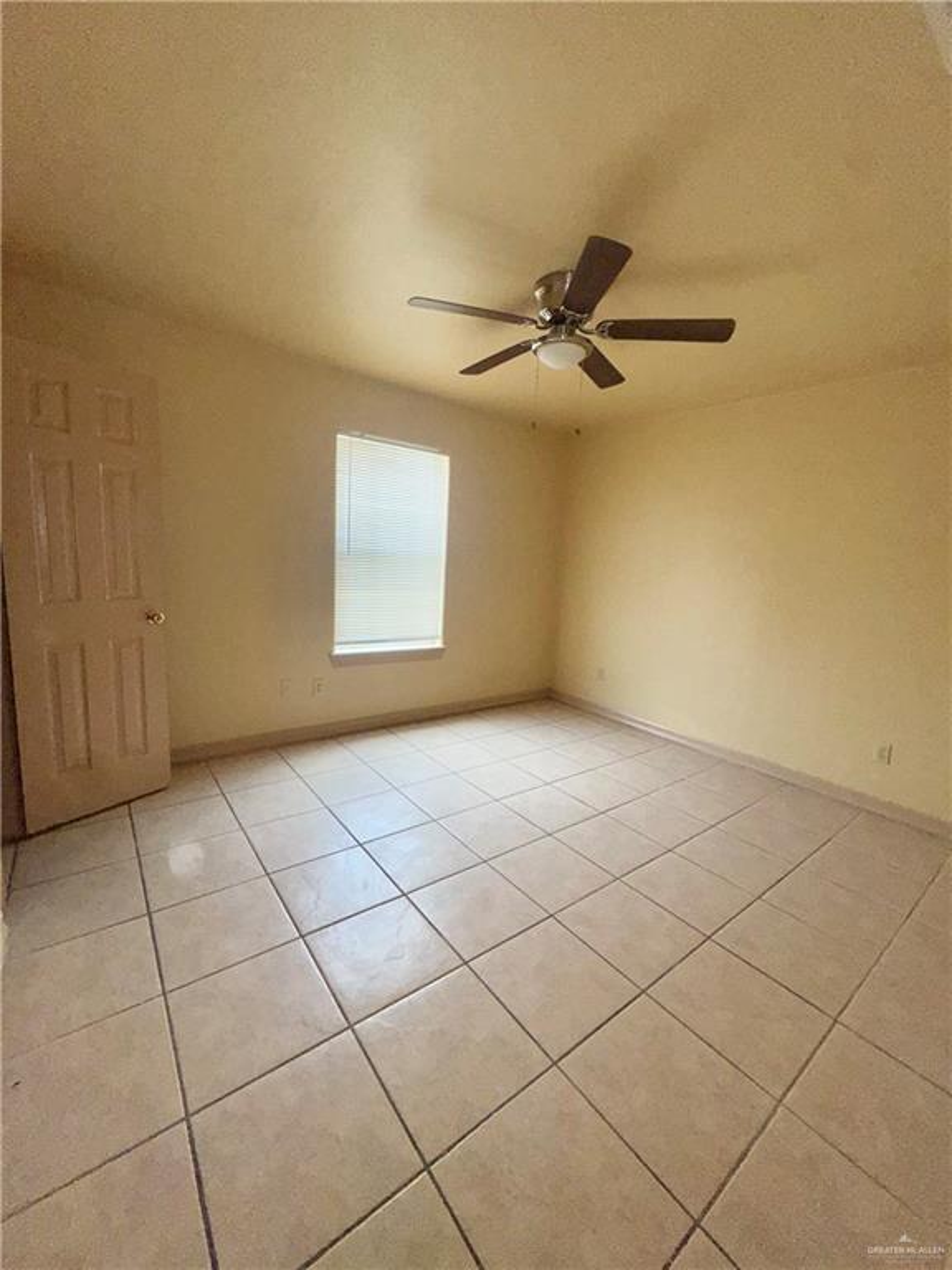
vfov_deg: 102.1
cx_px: 476
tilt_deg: -9.4
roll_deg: -2.5
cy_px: 635
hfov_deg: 85.7
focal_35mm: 14
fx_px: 513
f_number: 2.2
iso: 32
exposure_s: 1/128
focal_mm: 2.22
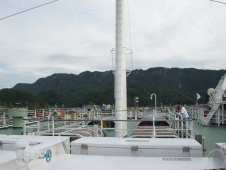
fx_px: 248
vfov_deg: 37.8
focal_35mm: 38
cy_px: 85
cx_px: 113
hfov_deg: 49.0
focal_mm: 6.3
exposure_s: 1/320
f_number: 6.6
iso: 100
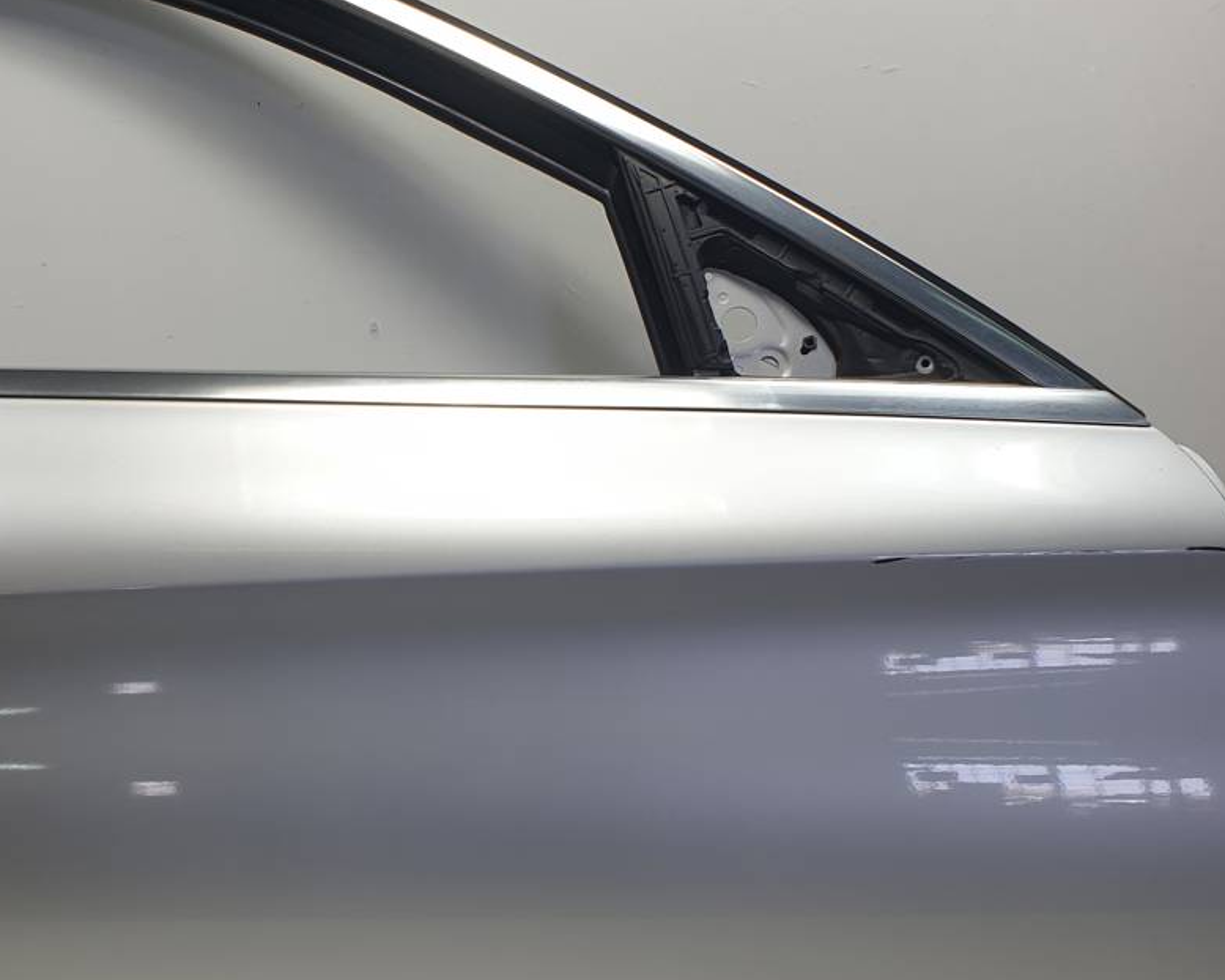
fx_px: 1704
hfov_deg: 38.7
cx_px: 339
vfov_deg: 31.9
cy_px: 613
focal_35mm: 47
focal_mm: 4.3
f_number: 2.4
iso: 50
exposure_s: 1/124
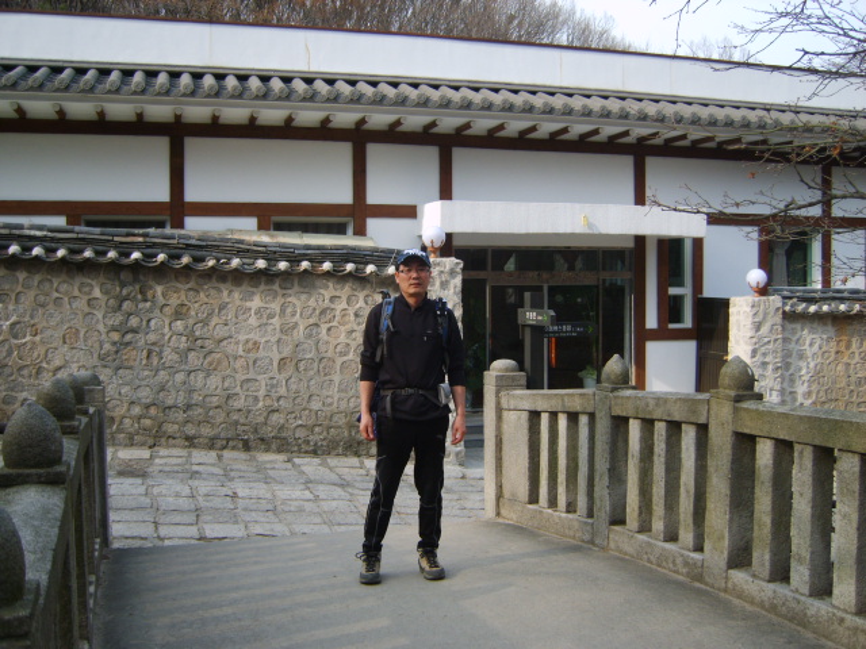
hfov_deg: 52.6
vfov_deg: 40.7
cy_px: 324
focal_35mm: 35
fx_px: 876
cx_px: 433
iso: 50
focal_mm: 7.4
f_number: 2.8
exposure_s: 1/350
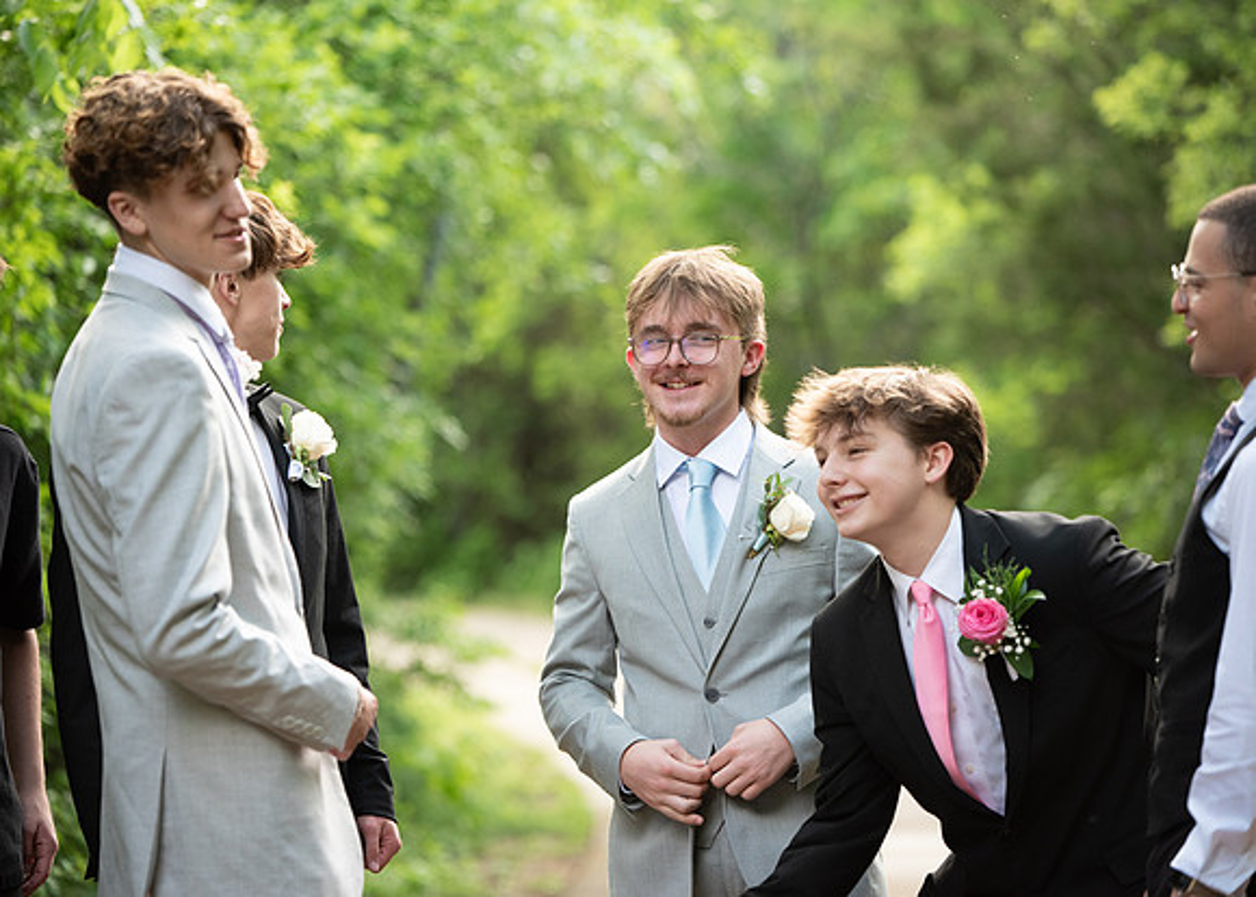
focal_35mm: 136
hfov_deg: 14.7
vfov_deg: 10.6
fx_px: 4854
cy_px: 448
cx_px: 628
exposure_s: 1/1000
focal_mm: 130
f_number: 2.8
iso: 800
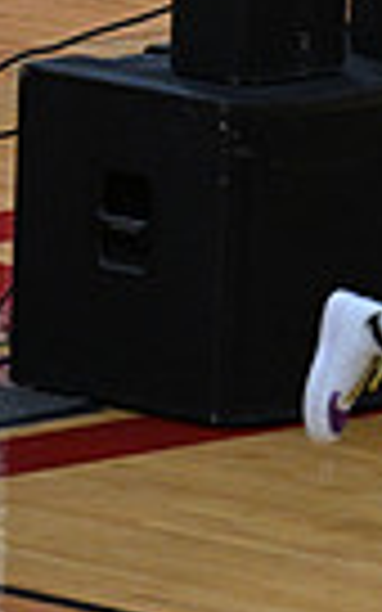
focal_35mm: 828
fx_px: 13792
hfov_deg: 1.6
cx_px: 1106
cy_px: 92
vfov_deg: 2.5
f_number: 4
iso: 4000
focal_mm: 190
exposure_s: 1/400
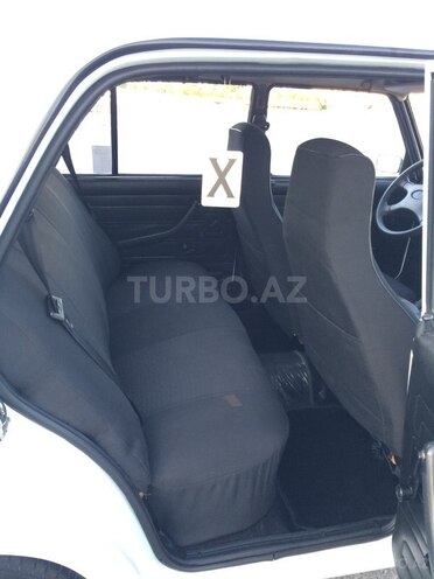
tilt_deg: -21.9
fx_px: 485
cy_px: 290
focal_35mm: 29
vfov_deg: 61.7
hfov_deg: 48.2
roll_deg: -0.9
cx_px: 217
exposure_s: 1/33
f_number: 2.2
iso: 40
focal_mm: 4.15
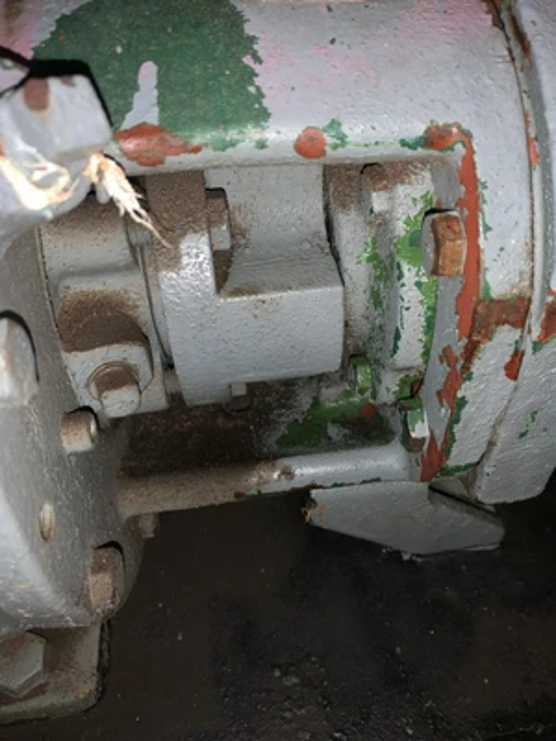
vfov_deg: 67.3
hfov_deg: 53.1
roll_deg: +3.3
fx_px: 557
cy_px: 370
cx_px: 278
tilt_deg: -42.1
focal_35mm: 26
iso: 32
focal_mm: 4.25
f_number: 1.8
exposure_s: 1/48
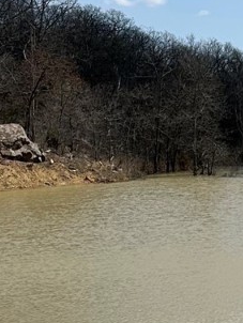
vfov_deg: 16.1
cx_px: 219
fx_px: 1140
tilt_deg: -0.9
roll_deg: +1.0
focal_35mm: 122
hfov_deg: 12.1
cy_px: 166
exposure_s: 1/7576
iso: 80
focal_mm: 6.86
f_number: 1.78
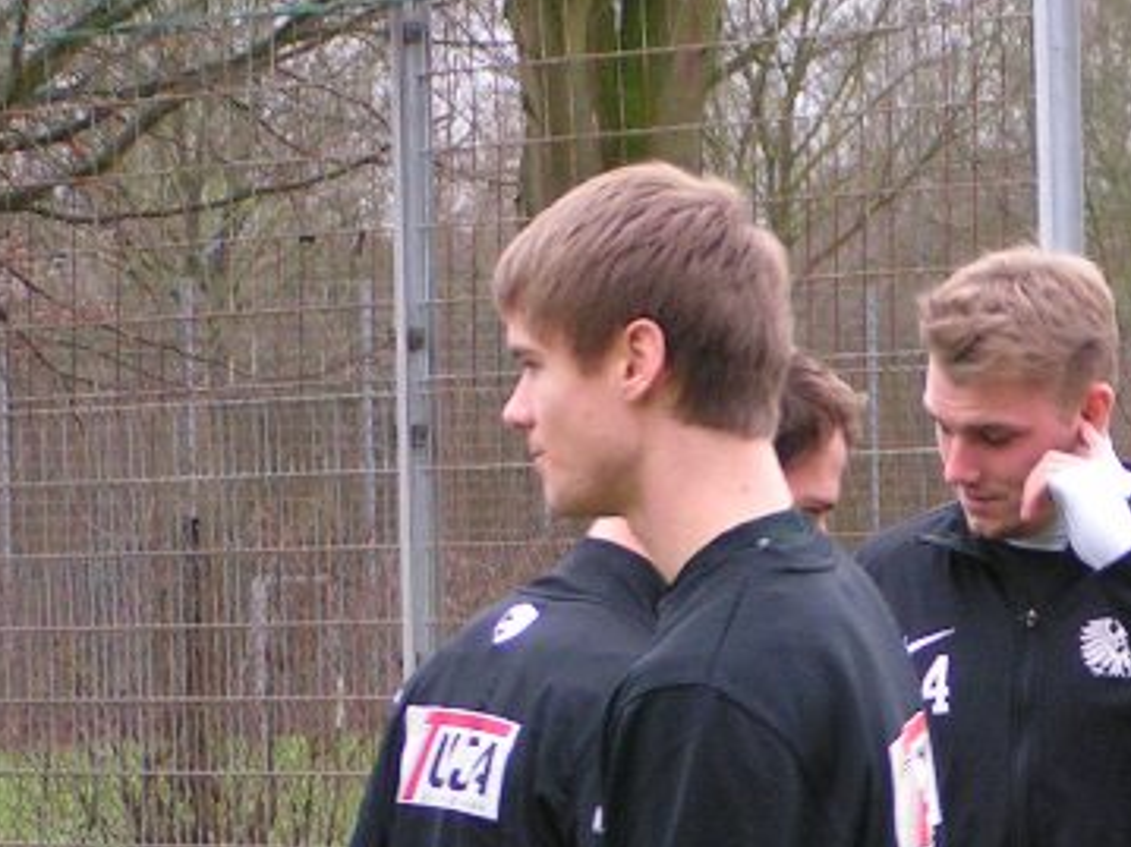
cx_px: 1081
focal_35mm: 241
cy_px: 639
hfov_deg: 8.2
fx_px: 7872
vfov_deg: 6.2
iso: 160
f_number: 3.5
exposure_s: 1/160
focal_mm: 16.6
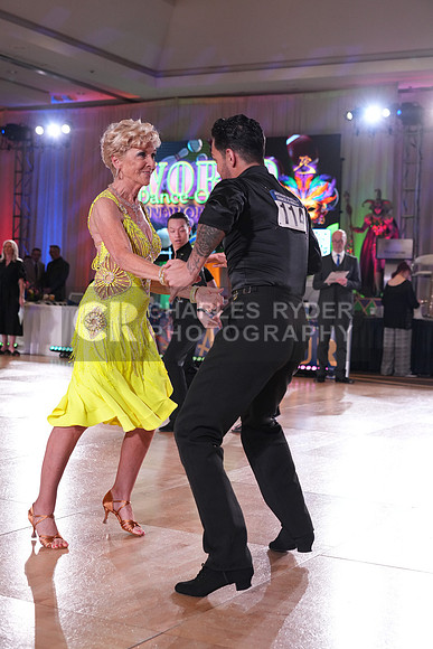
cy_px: 324
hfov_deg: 25.5
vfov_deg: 37.5
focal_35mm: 53
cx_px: 216
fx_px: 956
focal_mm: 53
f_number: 4
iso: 2500
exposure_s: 1/500
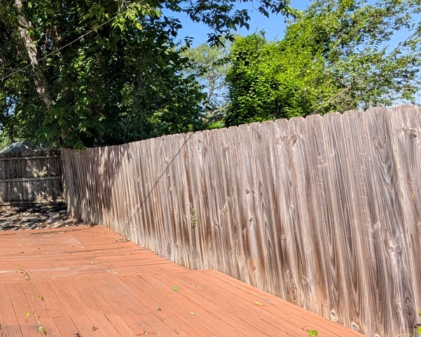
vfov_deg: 51.4
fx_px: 349
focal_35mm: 28
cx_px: -6
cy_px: 144
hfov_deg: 49.7
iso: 50
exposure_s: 1/1582
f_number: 1.7
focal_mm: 2.02
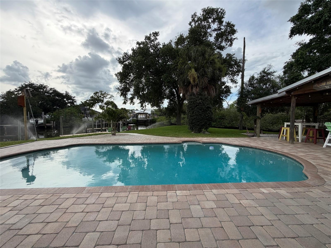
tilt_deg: -2.7
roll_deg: +0.4
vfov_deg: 85.7
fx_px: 134
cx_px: 166
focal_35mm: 14
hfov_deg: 102.1
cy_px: 124
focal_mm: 2.22
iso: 32
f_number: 2.2
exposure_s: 1/770
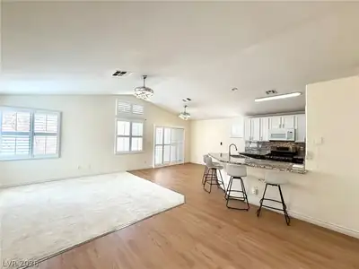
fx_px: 145
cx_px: 180
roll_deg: +0.3
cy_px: 134
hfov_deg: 102.1
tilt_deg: +1.2
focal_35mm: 14
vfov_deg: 85.7
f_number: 2.2
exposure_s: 1/120
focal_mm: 2.22
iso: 80
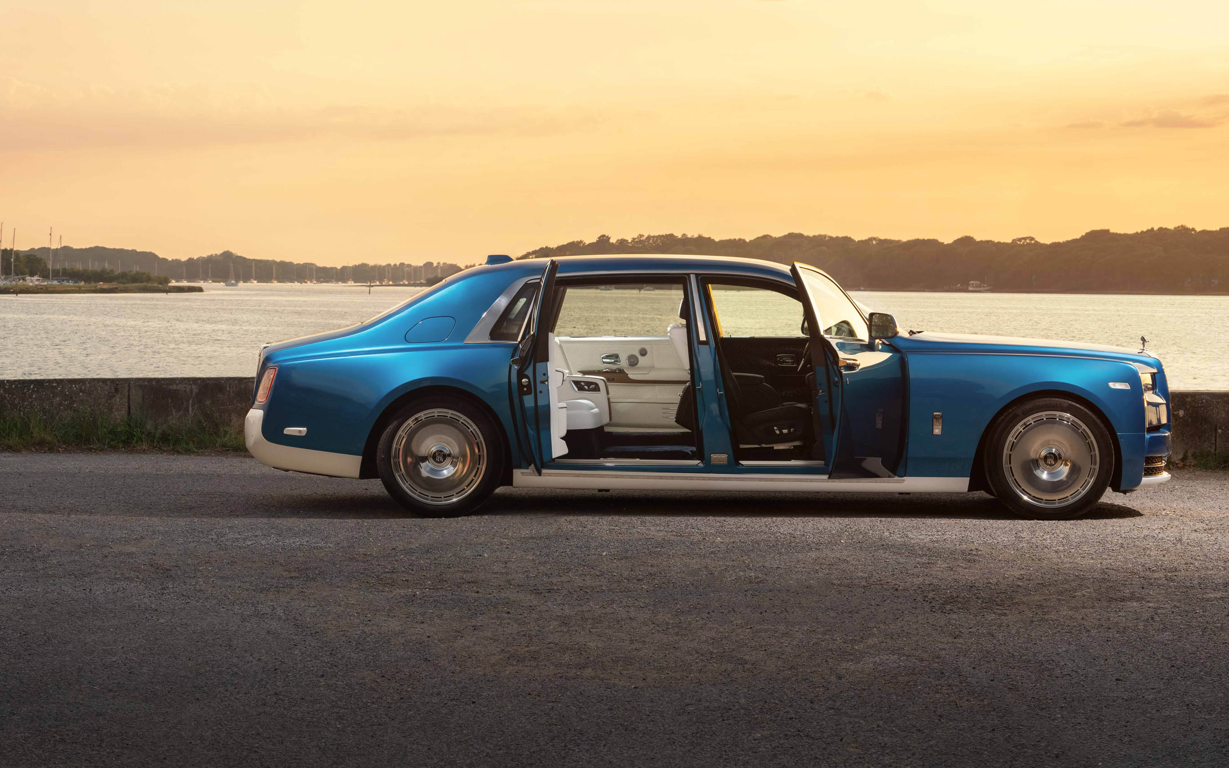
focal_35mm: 75
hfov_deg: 27.5
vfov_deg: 17.4
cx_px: 700
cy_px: 343
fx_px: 2512
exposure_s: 1/160
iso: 400
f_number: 9
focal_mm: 62
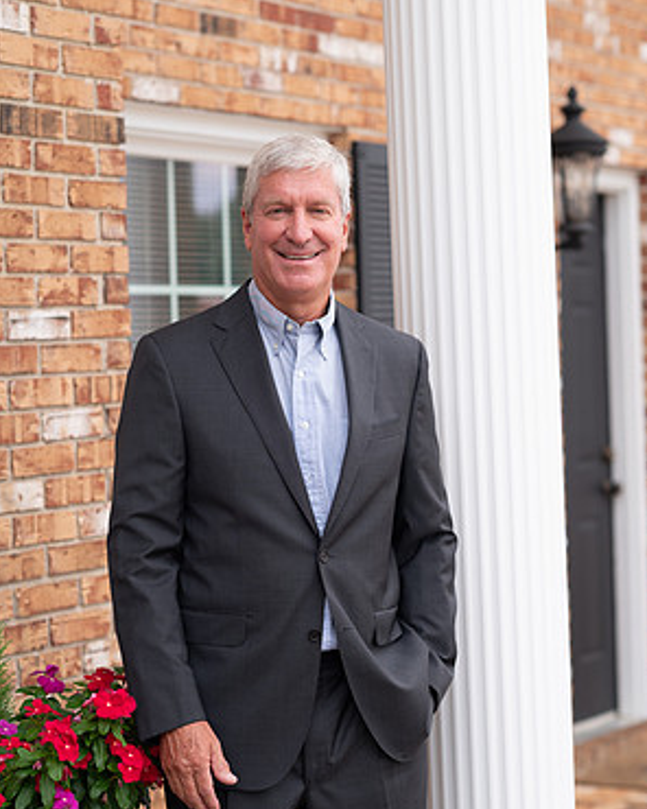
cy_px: 433
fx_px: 2322
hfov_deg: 15.9
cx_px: 326
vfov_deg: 19.8
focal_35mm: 97
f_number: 3.5
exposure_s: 1/500
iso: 125
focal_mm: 85
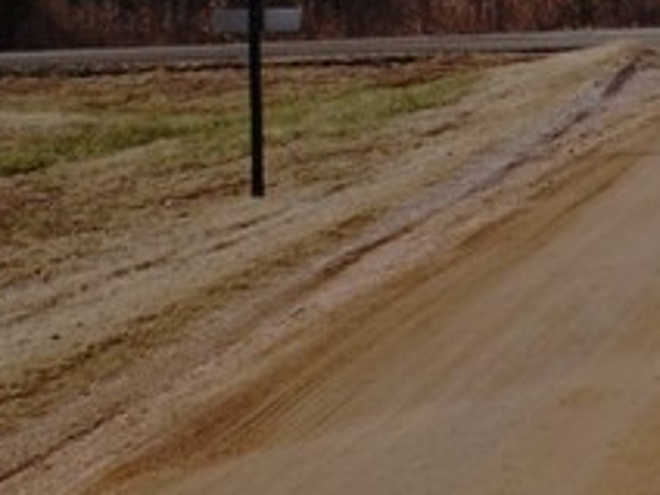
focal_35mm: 111
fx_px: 2116
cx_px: 950
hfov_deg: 16.4
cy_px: -93
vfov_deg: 13.0
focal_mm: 4.1
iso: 80
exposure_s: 1/1000
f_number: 3.5
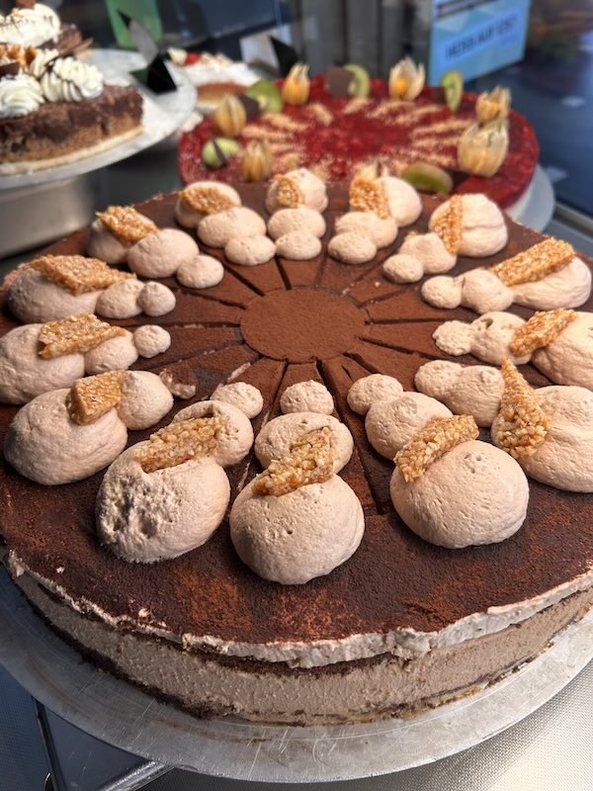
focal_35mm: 26
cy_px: 396
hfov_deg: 53.1
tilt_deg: -46.5
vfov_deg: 67.3
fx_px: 594
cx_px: 296
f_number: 1.5
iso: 64
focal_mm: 5.7
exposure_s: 1/100
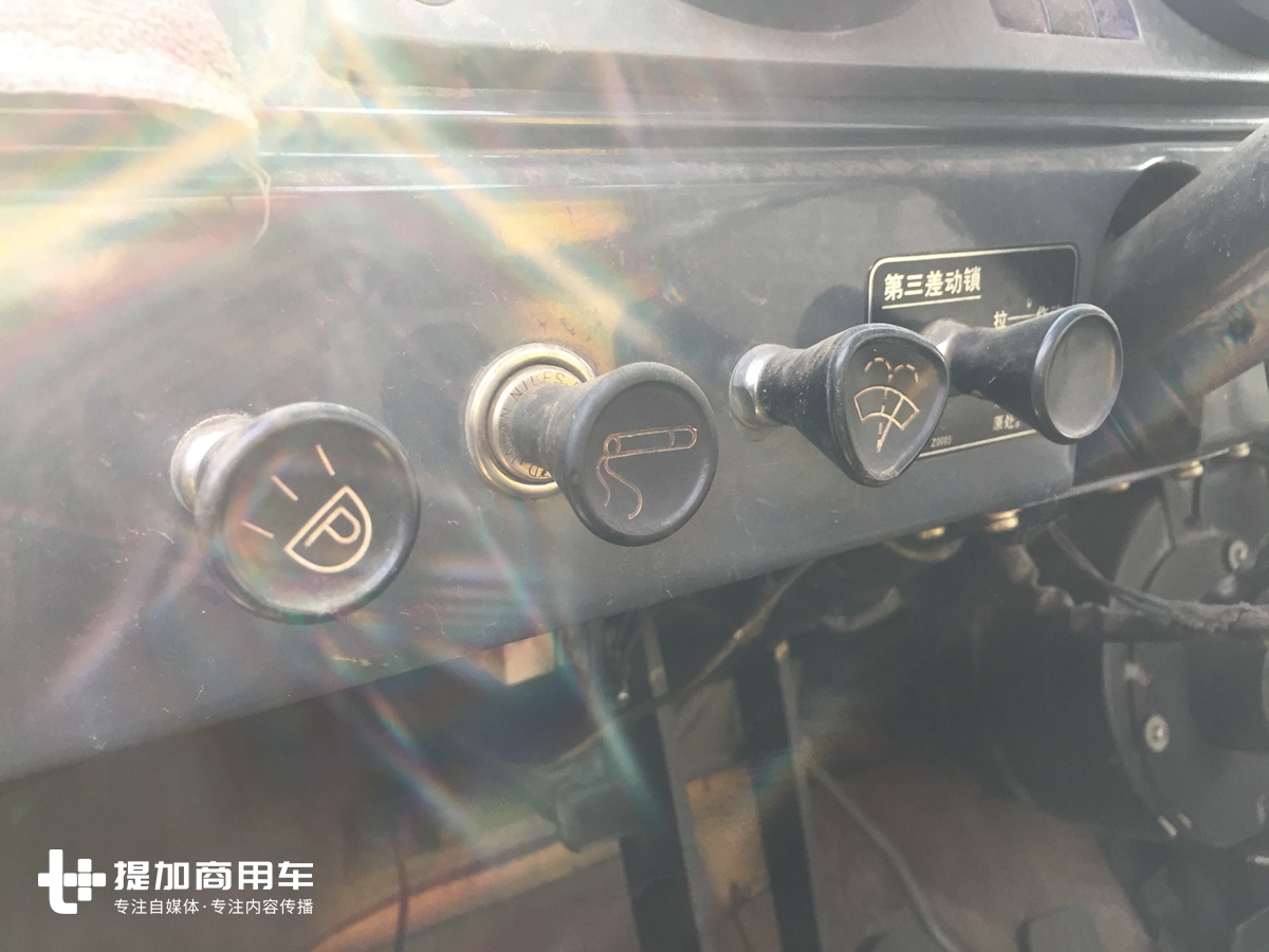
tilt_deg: -16.4
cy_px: 476
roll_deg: +2.3
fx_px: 1063
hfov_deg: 61.7
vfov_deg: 48.2
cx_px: 634
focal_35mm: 29
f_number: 2.2
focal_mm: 4.15
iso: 32
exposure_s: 1/33
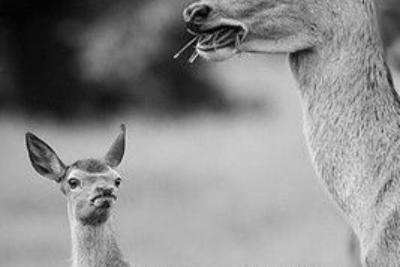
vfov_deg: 1.1
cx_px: 76
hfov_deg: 1.7
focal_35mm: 1214
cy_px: 267
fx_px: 13488
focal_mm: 480
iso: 1100
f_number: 5.6
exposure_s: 1/800
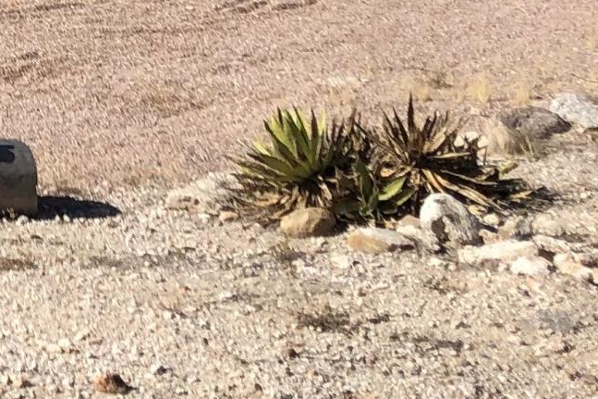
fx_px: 2242
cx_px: -422
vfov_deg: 9.8
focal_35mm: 135
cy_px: -206
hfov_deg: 13.8
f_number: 1.8
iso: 20
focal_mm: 4
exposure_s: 1/2114
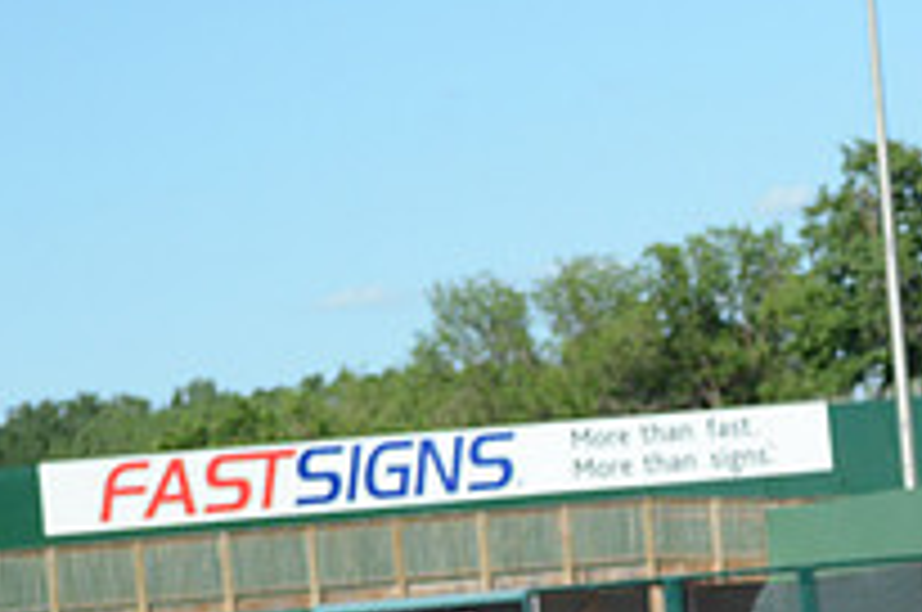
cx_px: 1255
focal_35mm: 297
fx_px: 7595
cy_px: 711
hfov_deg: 6.9
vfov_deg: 4.6
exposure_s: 1/8000
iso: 1000
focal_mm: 70
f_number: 4.5
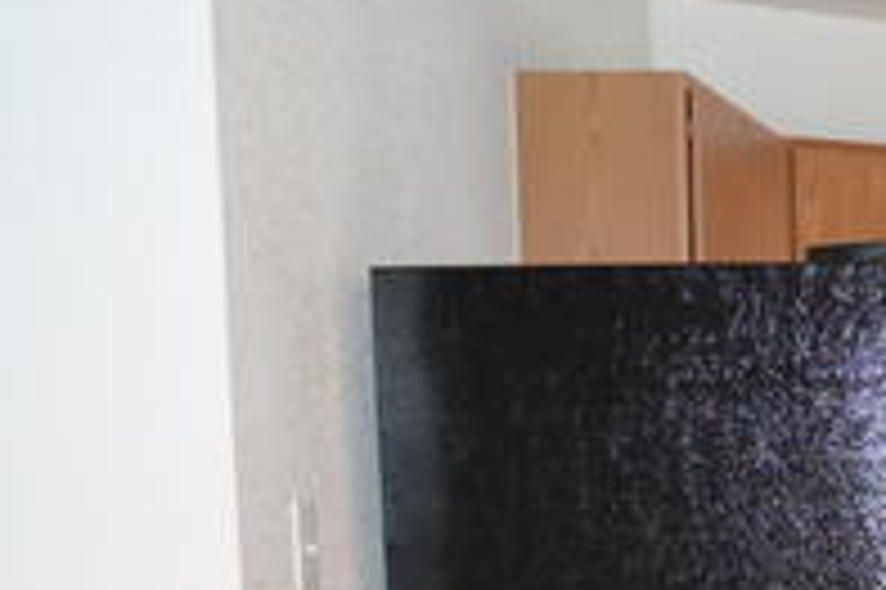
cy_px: 750
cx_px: 1331
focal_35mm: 93
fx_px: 2278
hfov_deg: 19.2
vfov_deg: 14.2
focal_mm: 19
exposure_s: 1/60
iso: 3200
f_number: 3.5
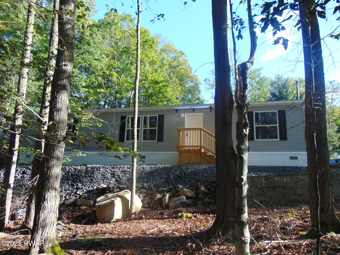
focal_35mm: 25
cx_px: 170
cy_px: 128
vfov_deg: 54.9
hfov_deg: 69.4
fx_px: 246
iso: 80
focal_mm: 4.5
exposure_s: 1/200
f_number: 3
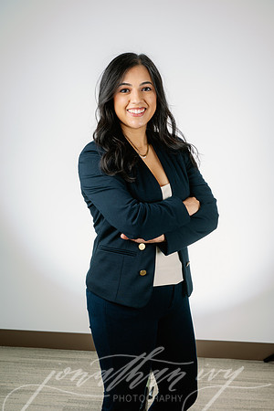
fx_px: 799
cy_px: 206
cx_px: 137
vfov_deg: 28.8
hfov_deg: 19.5
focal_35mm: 70
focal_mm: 70
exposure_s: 1/160
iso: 125
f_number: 8
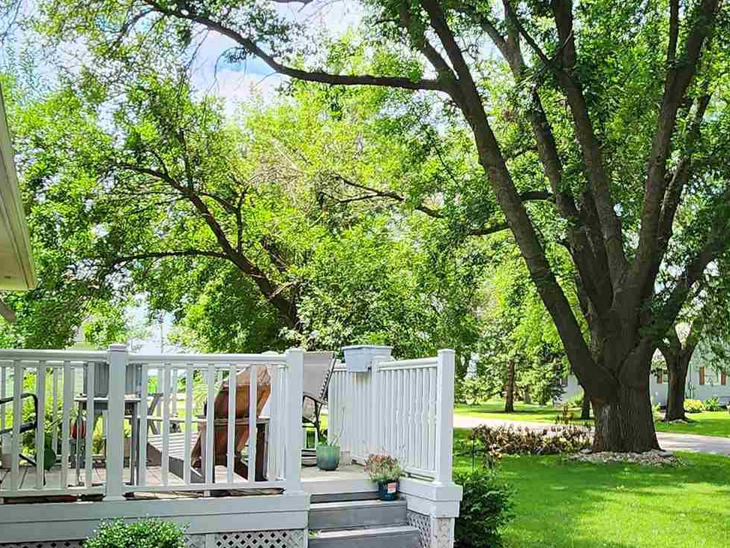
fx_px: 865
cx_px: 484
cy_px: 361
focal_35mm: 41
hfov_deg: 45.1
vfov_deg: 34.9
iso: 50
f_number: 2.2
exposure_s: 1/307
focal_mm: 2.2
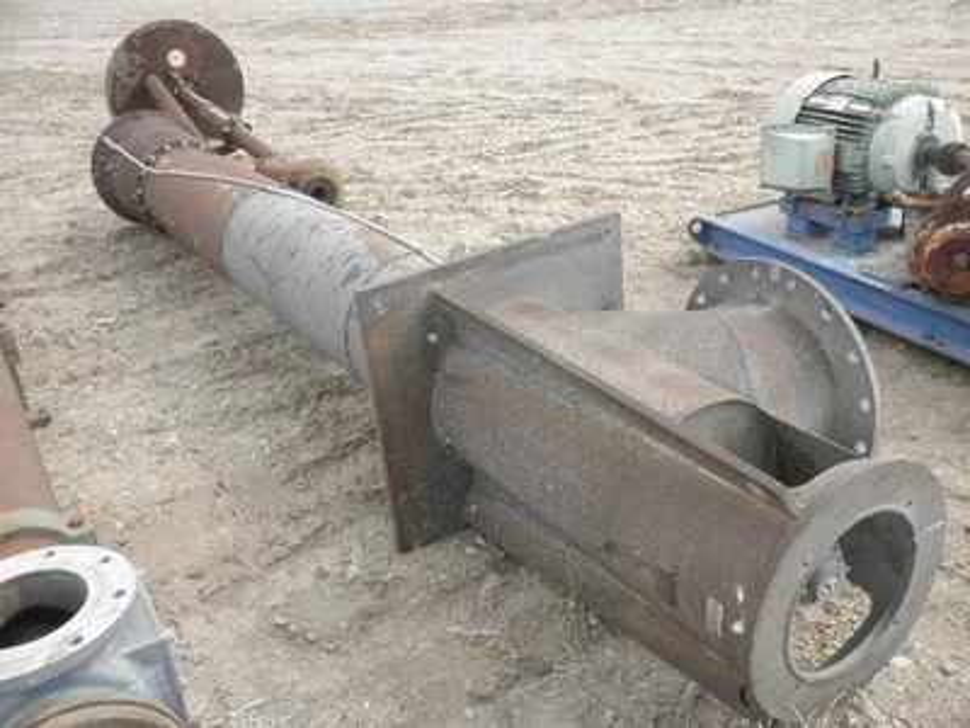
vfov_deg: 40.7
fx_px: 981
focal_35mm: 35
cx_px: 485
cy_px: 364
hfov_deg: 52.6
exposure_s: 1/160
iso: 64
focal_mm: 6.1
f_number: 3.2
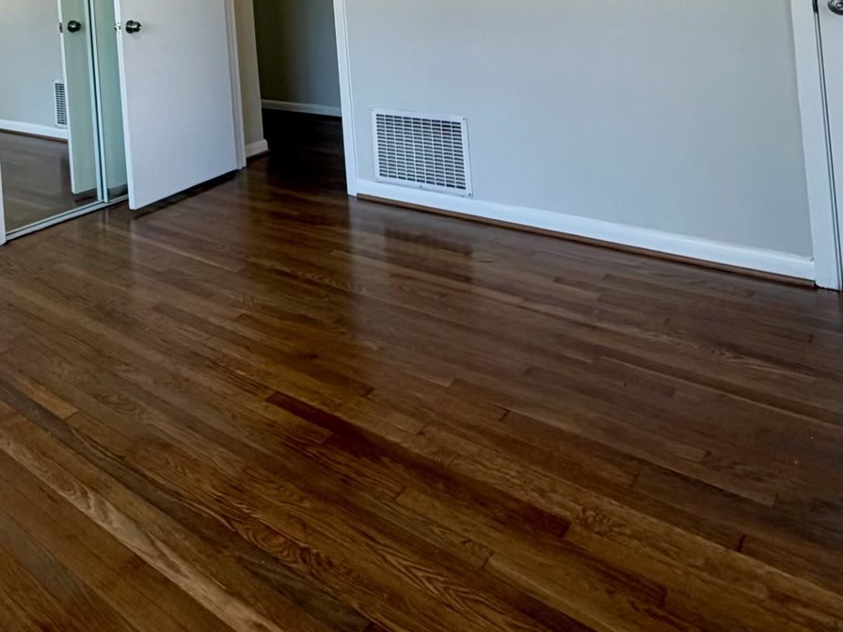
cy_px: -50
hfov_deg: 54.5
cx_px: 226
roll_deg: +4.5
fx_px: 779
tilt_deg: +1.2
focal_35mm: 32
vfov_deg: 37.5
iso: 125
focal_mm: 2.22
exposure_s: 1/120
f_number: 2.2
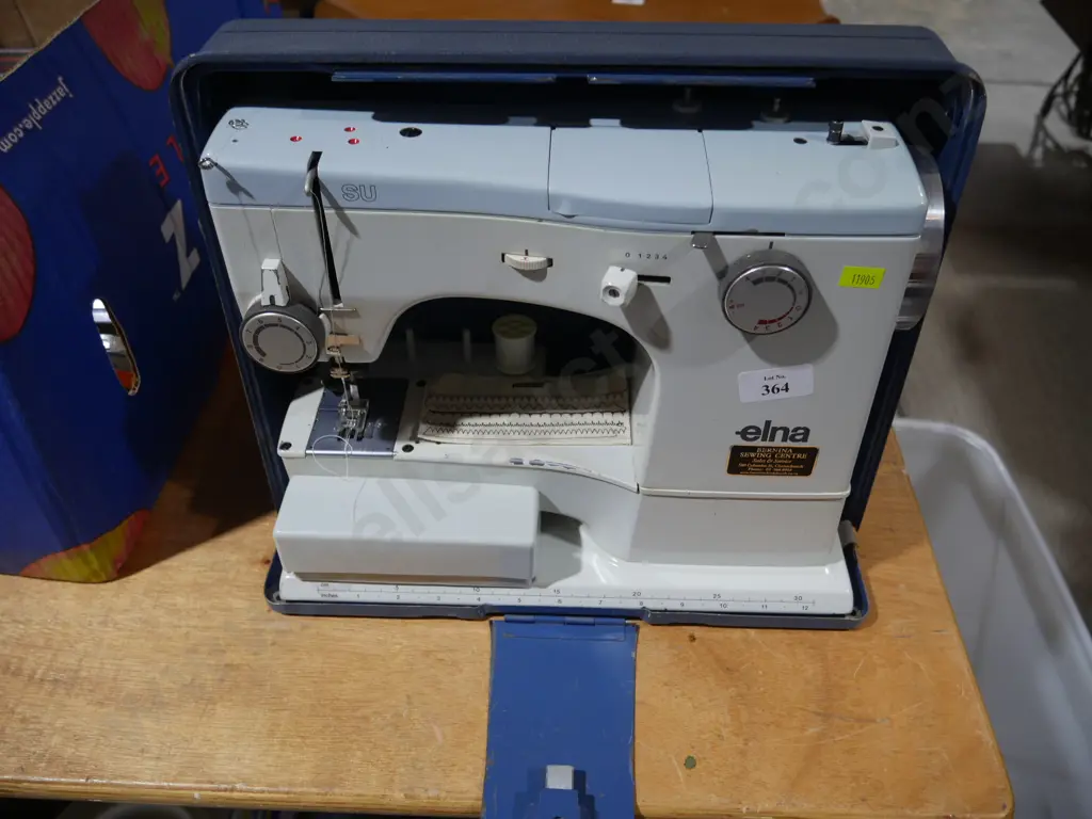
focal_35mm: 28
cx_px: 546
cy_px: 410
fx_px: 883
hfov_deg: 63.4
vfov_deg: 49.7
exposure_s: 1/60
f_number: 3.5
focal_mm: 14
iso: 200
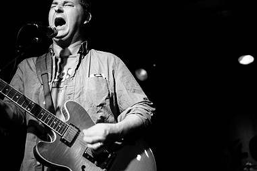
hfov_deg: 29.3
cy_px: 71
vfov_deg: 19.7
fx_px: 492
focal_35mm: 69
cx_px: 114
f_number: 1.8
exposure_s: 1/160
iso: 1000
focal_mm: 30
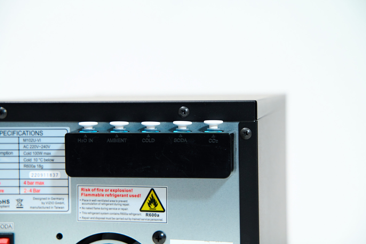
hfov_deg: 27.0
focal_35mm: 75
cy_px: 122
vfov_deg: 18.2
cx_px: 183
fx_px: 762
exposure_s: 1/100
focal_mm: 75
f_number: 5.6
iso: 640
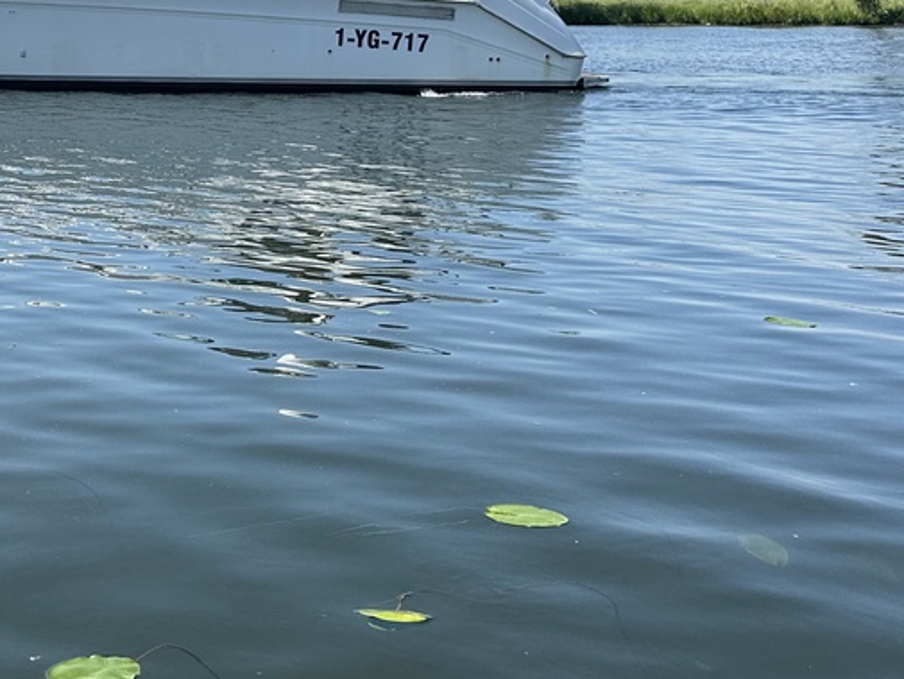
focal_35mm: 57
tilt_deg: -0.5
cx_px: 52
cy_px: 5
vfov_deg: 24.5
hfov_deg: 31.8
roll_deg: +0.1
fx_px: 1489
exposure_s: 1/2299
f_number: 1.78
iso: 80
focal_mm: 6.86
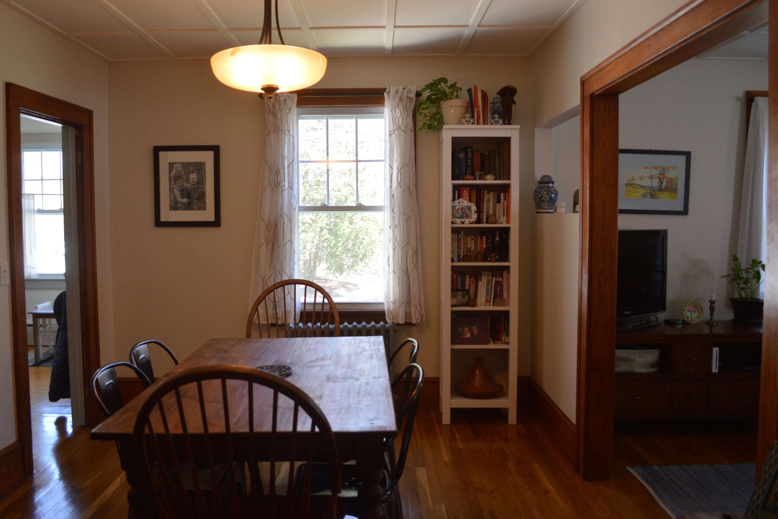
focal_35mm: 28
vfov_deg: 46.4
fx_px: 605
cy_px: 255
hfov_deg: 65.5
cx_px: 381
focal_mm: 18
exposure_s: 1/60
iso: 500
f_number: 3.5
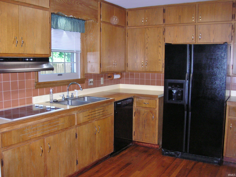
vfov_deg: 39.6
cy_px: 88
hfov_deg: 51.4
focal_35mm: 36
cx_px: 118
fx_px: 245
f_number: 2.7
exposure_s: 1/60.1
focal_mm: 6
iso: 125
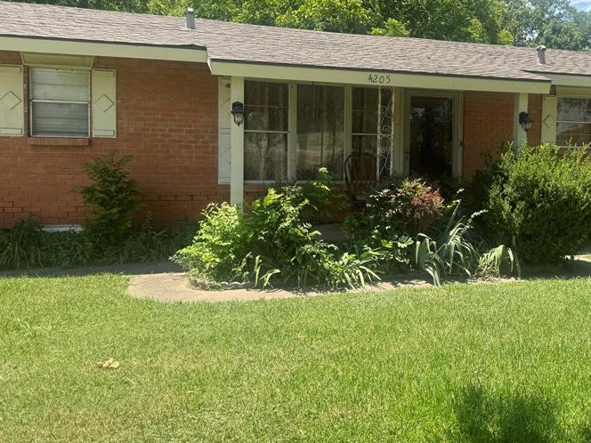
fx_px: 632
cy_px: 181
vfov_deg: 38.5
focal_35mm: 37
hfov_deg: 48.5
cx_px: 432
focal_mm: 6.76
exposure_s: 1/1721
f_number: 1.78
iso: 80
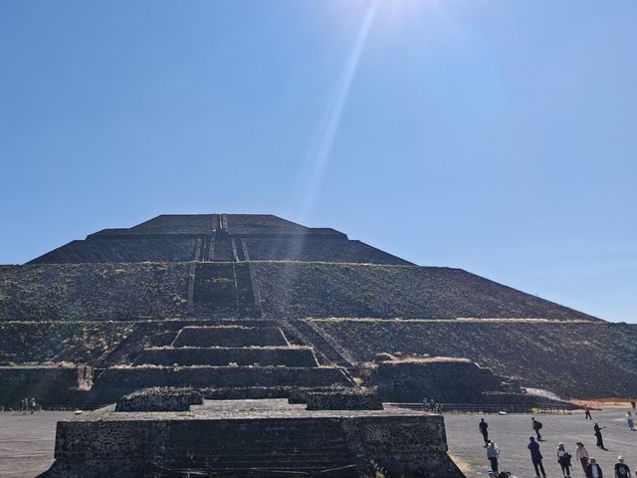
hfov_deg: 58.6
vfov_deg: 46.0
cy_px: 155
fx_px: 552
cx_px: 211
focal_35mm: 30
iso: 50
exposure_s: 1/3268
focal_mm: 2.31
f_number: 2
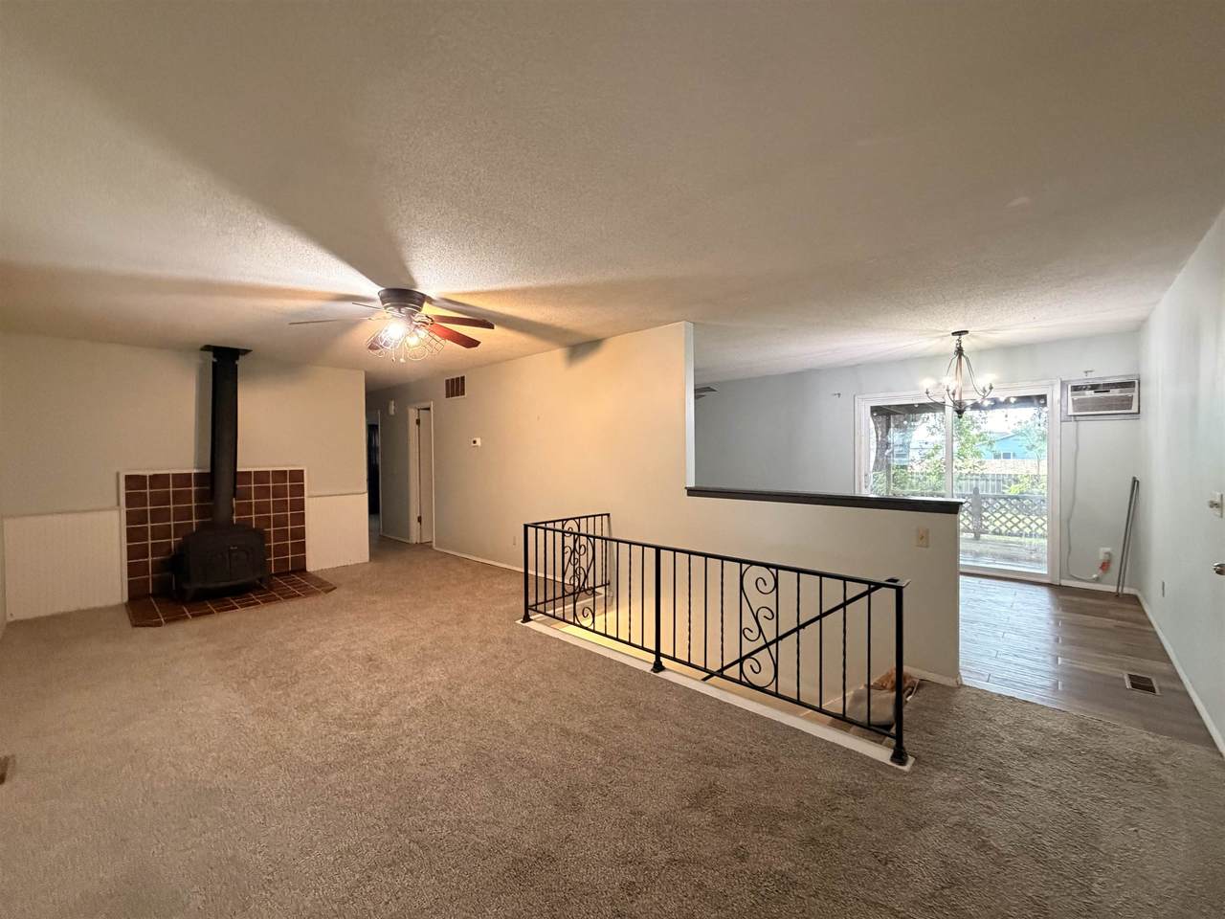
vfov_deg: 85.7
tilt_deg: -0.6
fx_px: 495
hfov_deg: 102.1
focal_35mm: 14
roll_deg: +1.1
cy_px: 460
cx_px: 612
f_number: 2.2
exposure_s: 1/60
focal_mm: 2.22
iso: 800
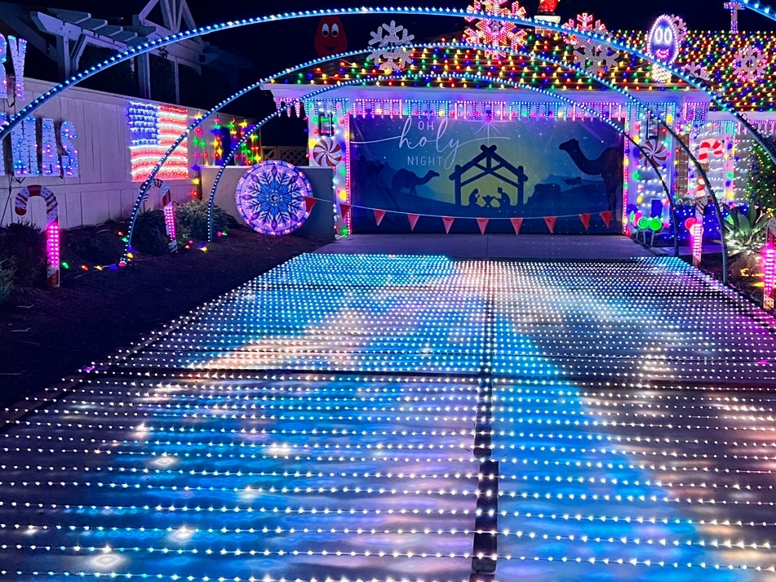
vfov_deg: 35.1
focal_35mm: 41
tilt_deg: -8.0
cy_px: 288
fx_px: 919
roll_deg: -0.4
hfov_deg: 45.1
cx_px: 521
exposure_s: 1/60
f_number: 1.5
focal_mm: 5.7
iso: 500
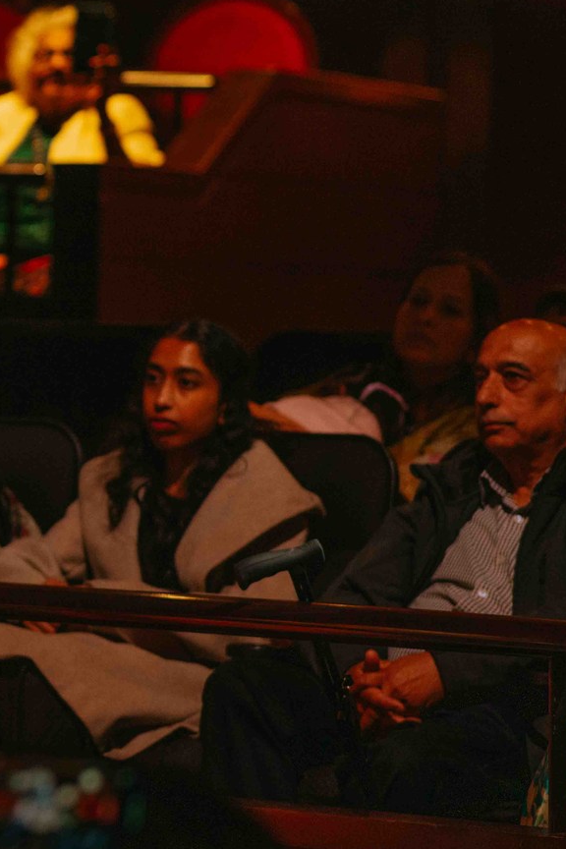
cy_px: 296
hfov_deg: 5.4
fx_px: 5943
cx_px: -445
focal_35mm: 252
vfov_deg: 8.2
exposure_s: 1/160
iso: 1000
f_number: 1.8
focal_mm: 85
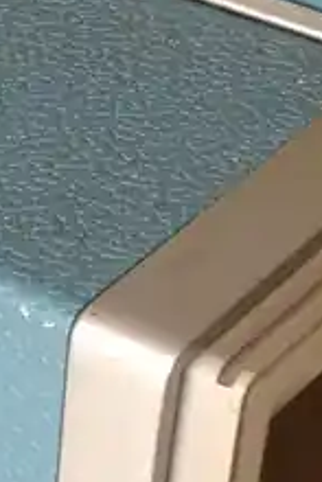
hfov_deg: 7.9
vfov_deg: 12.3
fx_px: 2210
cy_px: 497
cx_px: -329
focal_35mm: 165
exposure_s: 1/60
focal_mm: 4.28
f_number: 2.4
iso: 64
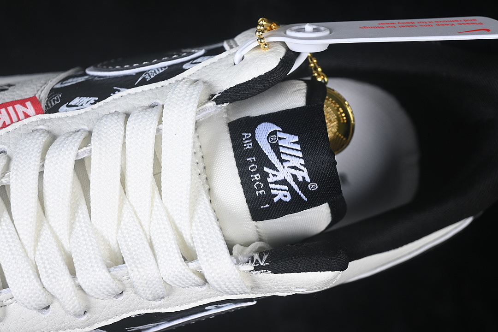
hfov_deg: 27.0
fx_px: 1037
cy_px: 166
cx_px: 249
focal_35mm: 75
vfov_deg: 18.2
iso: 160
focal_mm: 50
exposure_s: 1/80
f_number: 7.1
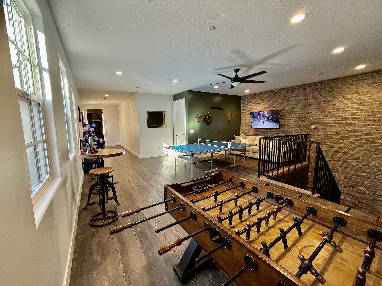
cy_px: 143
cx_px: 191
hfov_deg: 102.1
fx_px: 154
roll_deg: +0.1
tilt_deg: -5.9
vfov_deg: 85.7
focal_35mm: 14
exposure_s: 1/120
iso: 250
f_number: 2.2
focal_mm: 2.22
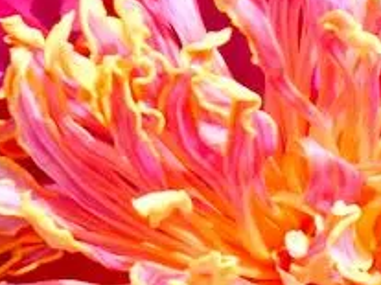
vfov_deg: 2.9
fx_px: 5544
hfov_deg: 3.9
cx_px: 368
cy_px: 186
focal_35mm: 504
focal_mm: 18.3
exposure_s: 1/759
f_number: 4.5
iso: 160
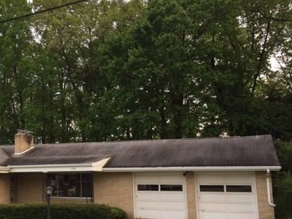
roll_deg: -0.8
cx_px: 78
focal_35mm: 45
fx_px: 380
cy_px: 120
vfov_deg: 32.2
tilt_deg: +10.0
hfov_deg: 41.0
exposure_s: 1/120
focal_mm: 4.15
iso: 32
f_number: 2.2
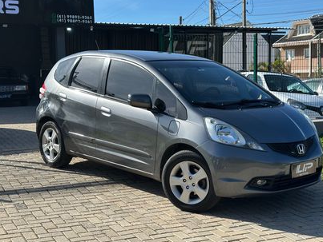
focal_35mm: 56
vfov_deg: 26.1
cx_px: 181
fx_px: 523
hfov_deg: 34.3
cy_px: 119
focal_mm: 6.86
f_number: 1.78
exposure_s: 1/2667
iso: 64
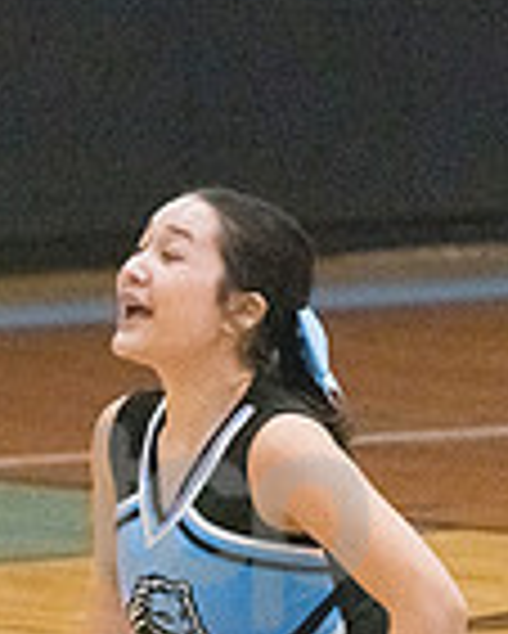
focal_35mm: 712
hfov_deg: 2.2
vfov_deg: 2.7
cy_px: 582
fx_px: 13367
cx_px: 234
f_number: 5
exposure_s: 1/1250
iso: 10000
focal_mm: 185
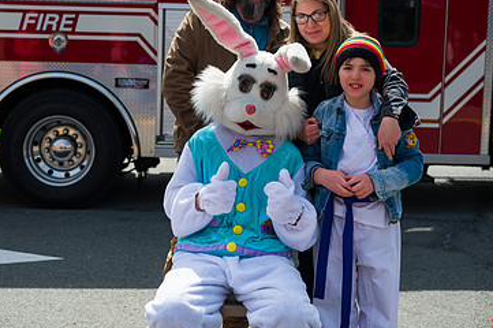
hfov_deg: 32.8
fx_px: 835
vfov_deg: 22.2
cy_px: 126
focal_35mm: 61
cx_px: 193
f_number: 4
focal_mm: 38
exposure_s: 1/3200
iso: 200
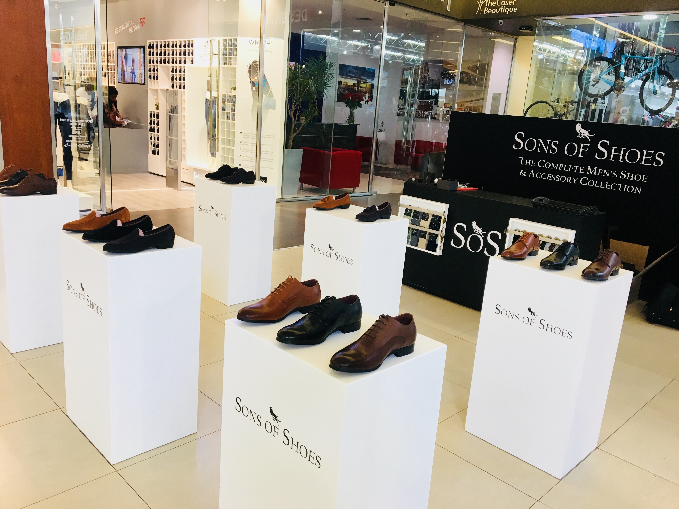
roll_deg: -4.4
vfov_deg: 48.2
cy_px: 254
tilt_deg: -15.4
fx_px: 569
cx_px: 340
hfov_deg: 61.7
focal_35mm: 29
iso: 64
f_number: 2.2
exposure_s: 1/33
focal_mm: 4.15
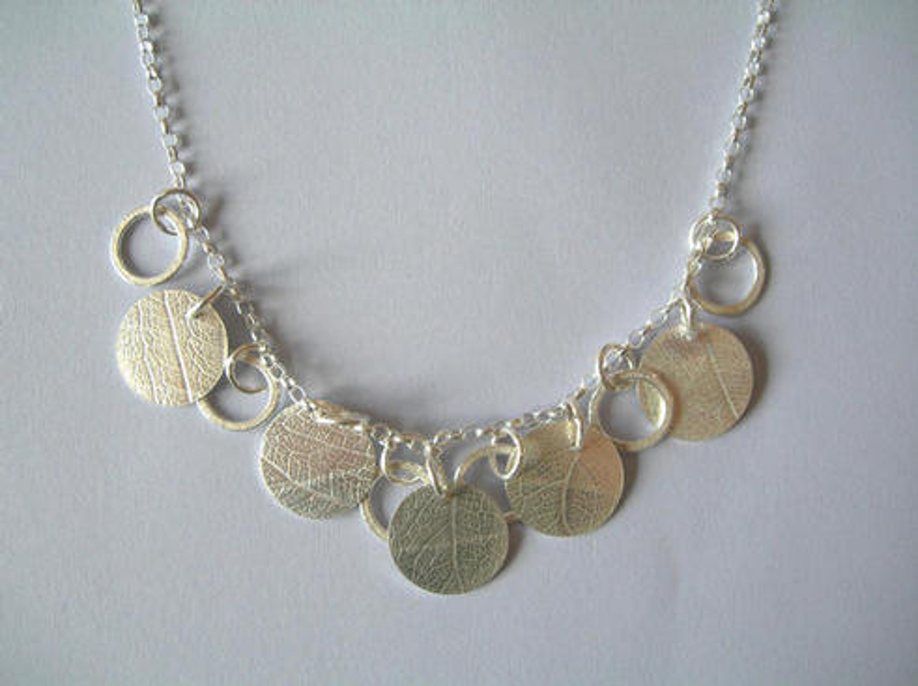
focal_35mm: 38
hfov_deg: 49.0
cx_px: 459
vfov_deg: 37.6
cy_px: 343
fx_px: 1007
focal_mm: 7.8
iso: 50
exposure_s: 1/38.1
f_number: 2.8
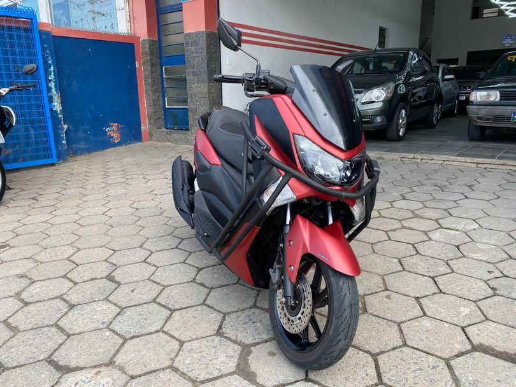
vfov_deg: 53.1
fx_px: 388
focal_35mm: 26
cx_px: 258
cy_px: 194
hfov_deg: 67.3
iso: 32
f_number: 1.8
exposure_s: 1/340
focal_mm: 4.25
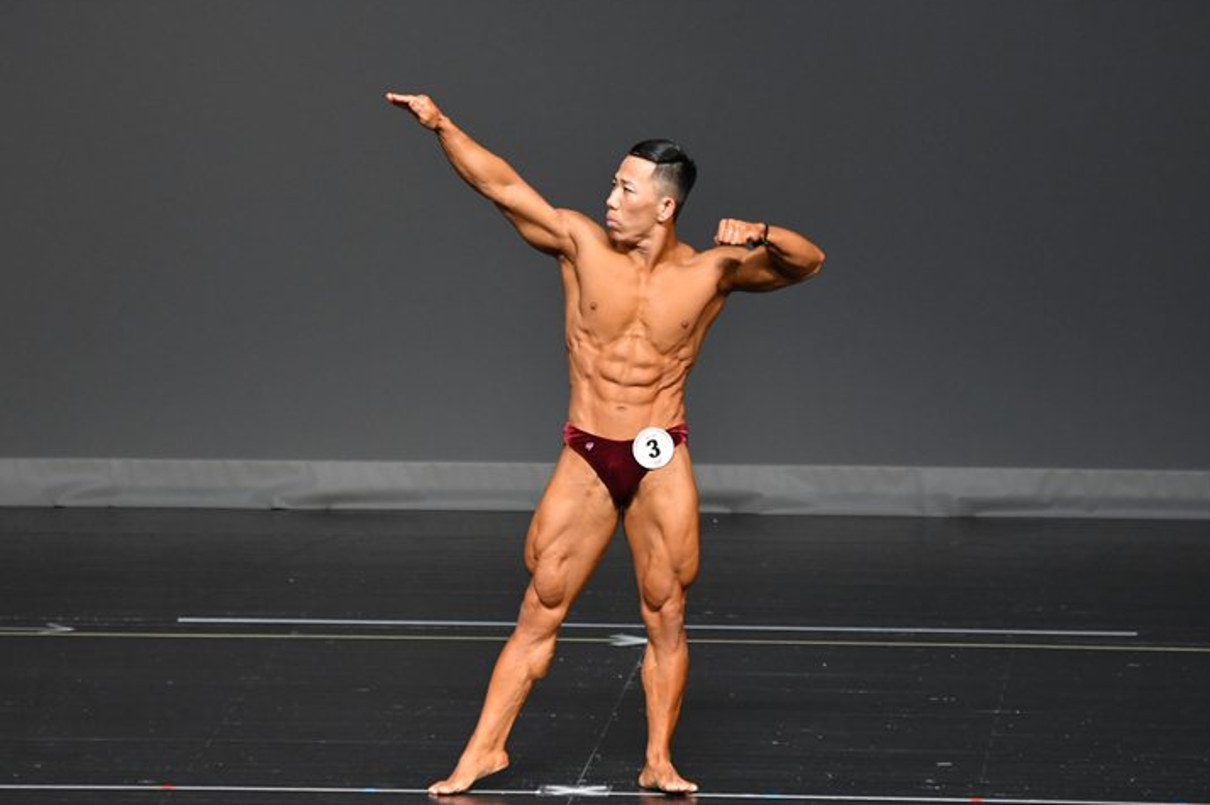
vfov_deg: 4.0
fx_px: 11487
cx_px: 562
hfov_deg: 6.0
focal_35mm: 342
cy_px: 412
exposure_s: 1/400
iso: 2500
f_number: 5.6
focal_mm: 210
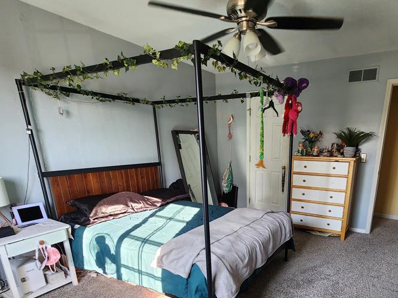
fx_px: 230
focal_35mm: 20
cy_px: 216
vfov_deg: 62.9
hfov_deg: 80.2
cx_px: 249
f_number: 2.2
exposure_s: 1/60
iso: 125
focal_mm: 2.2
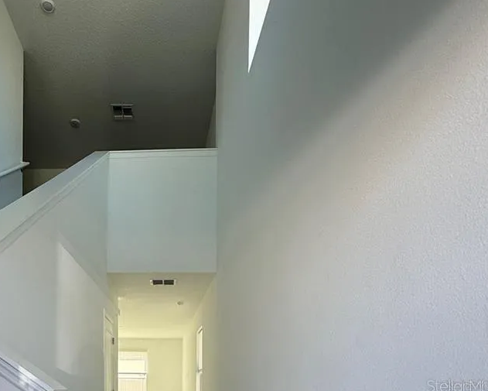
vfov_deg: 46.5
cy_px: 386
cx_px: 152
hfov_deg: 63.8
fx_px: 376
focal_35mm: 26
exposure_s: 1/182
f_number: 2.2
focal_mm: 2.22
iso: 50
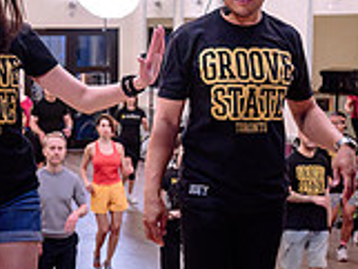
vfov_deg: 12.8
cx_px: 21
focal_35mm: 116
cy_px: 162
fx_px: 1201
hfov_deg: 16.7
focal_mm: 27
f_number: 4
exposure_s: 1/160
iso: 1600
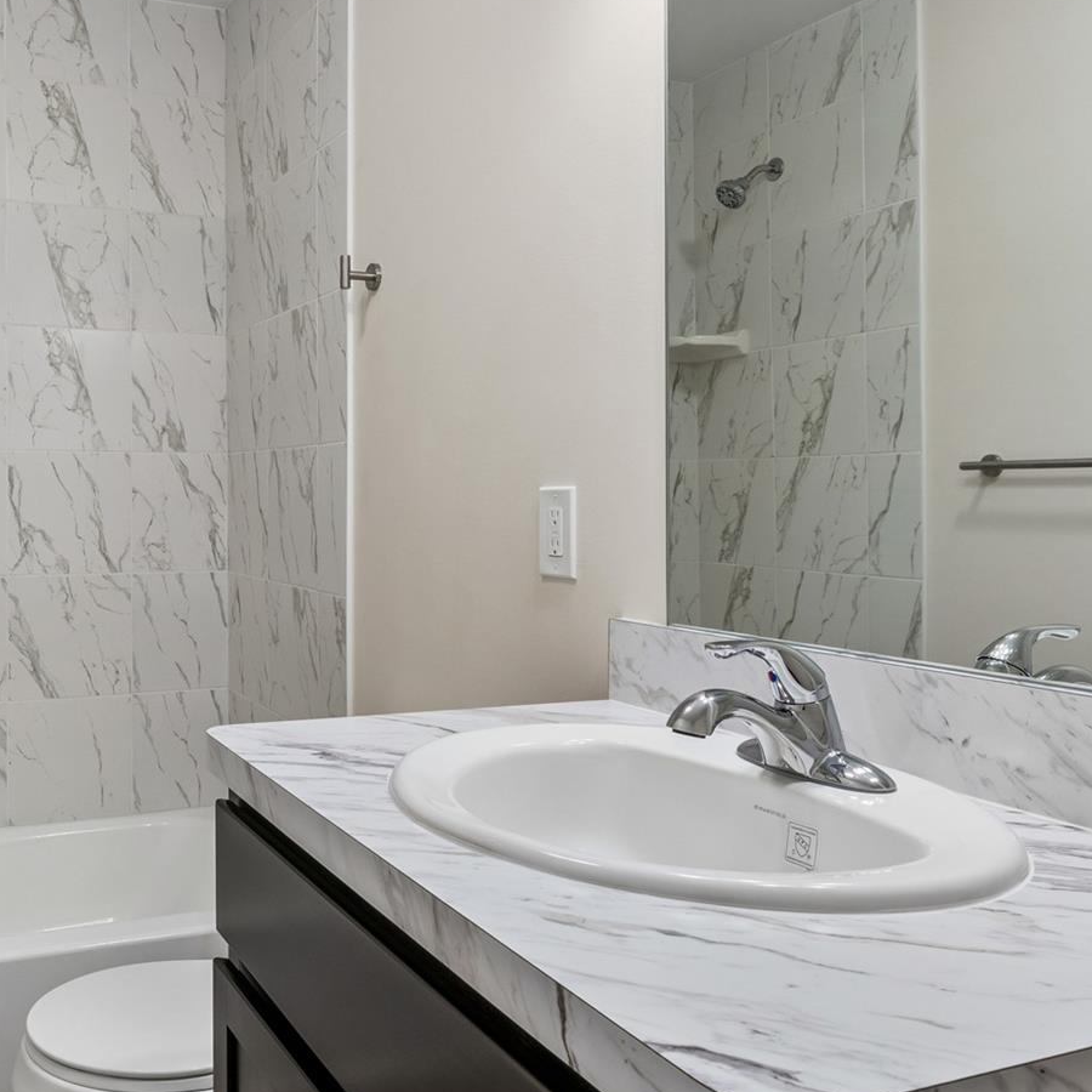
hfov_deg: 51.4
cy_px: 499
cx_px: 268
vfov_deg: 53.7
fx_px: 1076
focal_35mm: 30
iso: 400
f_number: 13
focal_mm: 15.6
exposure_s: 1/10
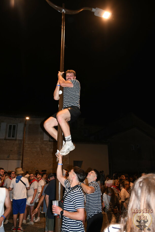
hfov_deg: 46.4
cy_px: 116
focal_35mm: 28
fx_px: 181
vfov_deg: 65.5
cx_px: 78
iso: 280
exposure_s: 1/60
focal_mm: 19
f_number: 3.2
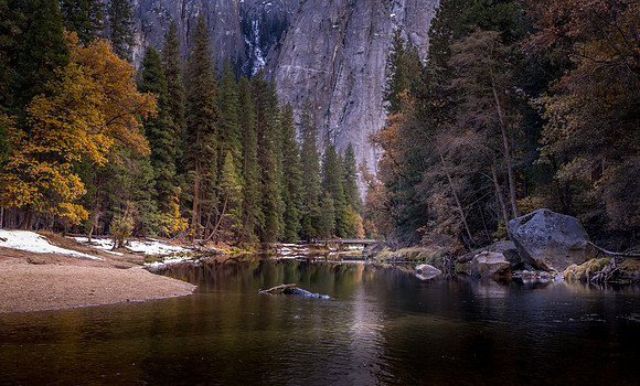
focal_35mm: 37
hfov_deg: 53.6
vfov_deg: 33.9
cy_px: 213
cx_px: 313
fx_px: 634
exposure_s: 1/40
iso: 1100
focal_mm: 34
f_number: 8
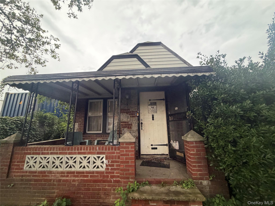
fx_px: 111
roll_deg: +0.7
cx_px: 138
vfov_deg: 85.7
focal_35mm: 14
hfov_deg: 102.1
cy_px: 103
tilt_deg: +12.3
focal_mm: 2.22
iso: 320
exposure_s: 1/81
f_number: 2.2
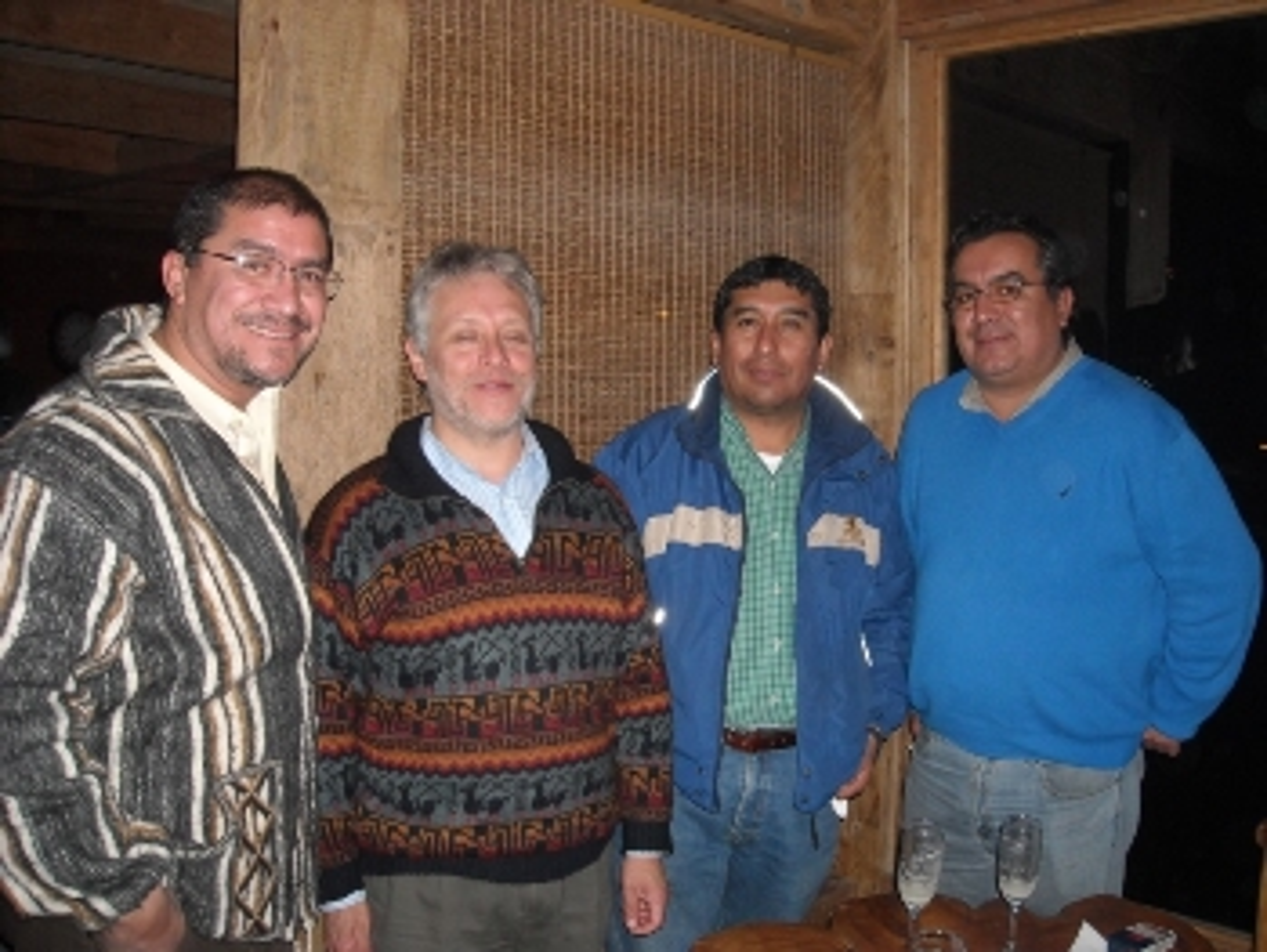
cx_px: 634
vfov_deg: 40.7
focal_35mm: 35
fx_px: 1282
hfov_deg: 52.6
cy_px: 476
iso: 200
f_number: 2.8
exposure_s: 1/60
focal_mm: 5.7
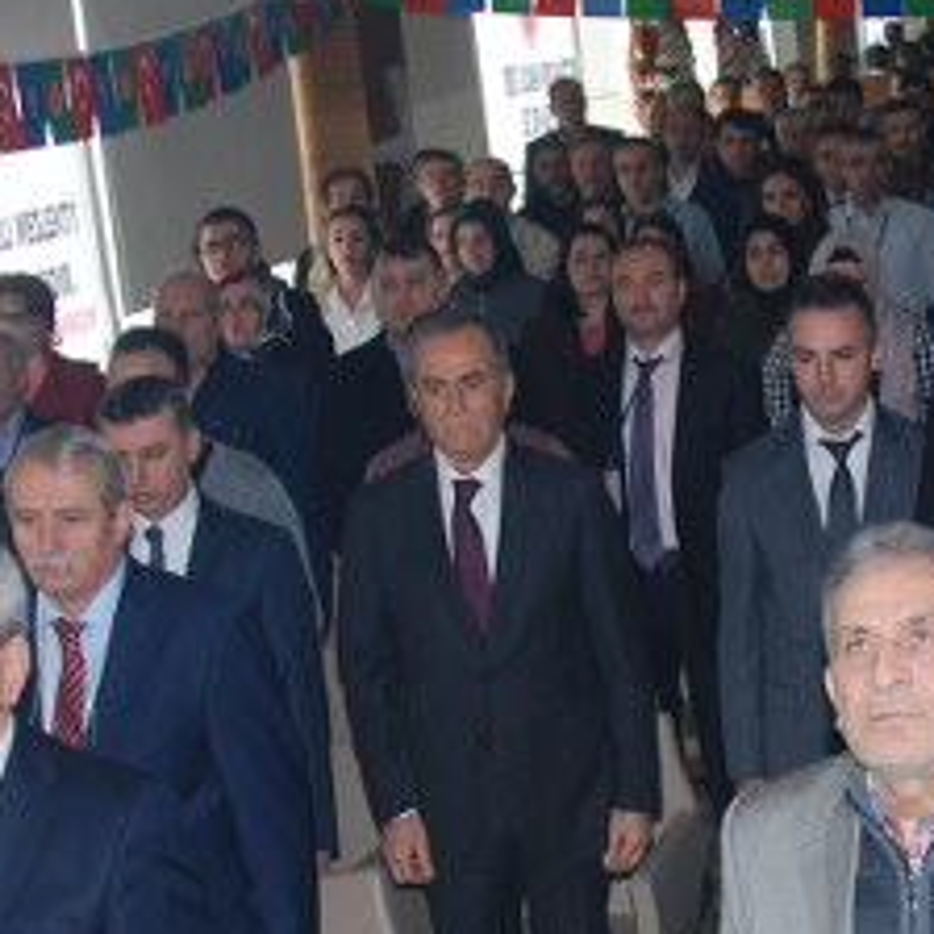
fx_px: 2778
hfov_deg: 18.9
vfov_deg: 18.9
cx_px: 730
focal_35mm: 91
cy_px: 734
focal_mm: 20
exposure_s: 1/60
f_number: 4
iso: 200
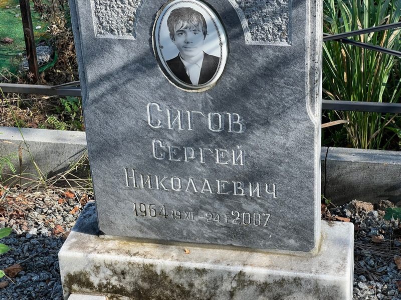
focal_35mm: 77
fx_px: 892
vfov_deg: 19.1
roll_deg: +1.2
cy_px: 150
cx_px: 200
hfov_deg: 25.3
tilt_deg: -31.8
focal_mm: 9
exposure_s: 1/216
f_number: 2.8
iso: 32
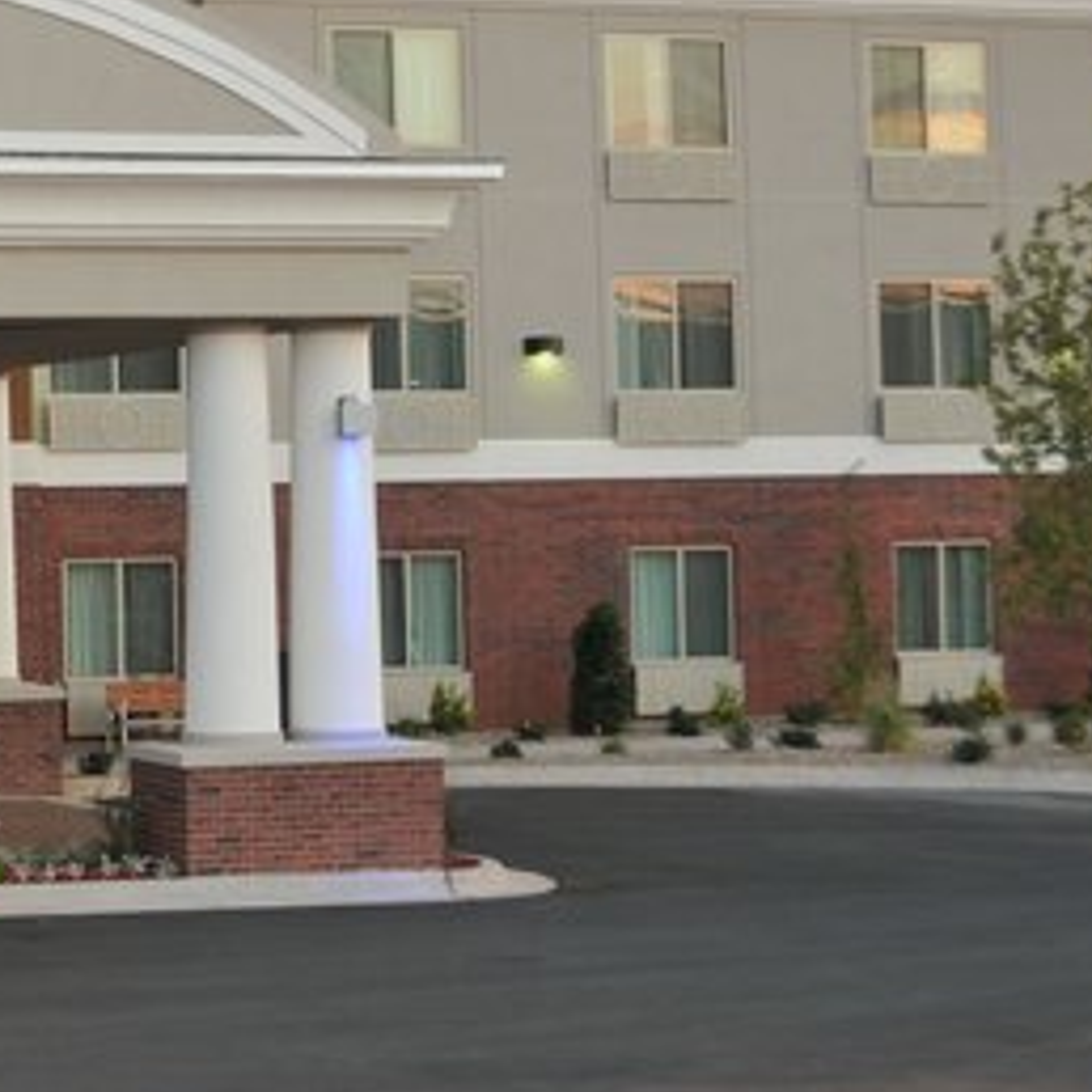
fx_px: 3105
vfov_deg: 19.9
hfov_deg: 18.5
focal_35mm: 87
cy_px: 353
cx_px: -334
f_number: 5
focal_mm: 22
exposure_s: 1/60
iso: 200
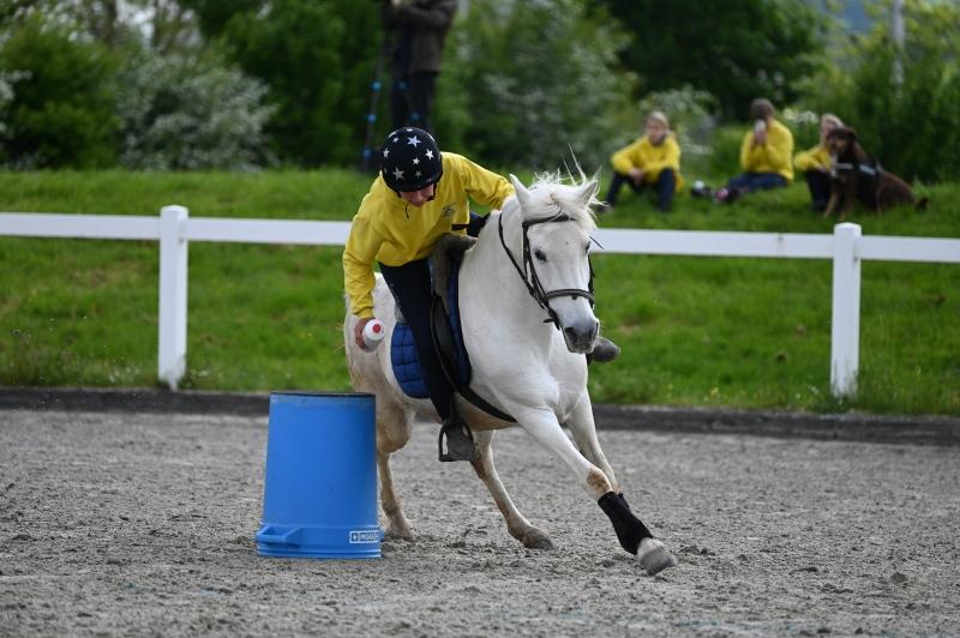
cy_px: 319
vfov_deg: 5.1
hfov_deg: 7.6
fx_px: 7194
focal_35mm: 270
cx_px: 480
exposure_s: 1/1250
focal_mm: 270
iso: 360
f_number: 5
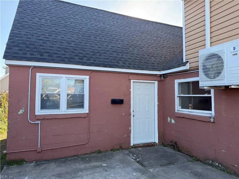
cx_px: 120
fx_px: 166
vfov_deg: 56.8
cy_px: 90
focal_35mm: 24
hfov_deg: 71.6
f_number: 1.78
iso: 80
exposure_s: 1/504
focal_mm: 6.76
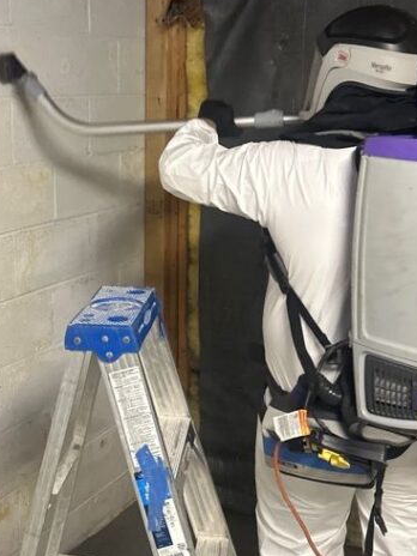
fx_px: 851
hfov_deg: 27.5
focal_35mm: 53
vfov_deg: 36.0
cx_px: 175
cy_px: 213
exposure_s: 1/60
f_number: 1.78
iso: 500
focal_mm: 6.86
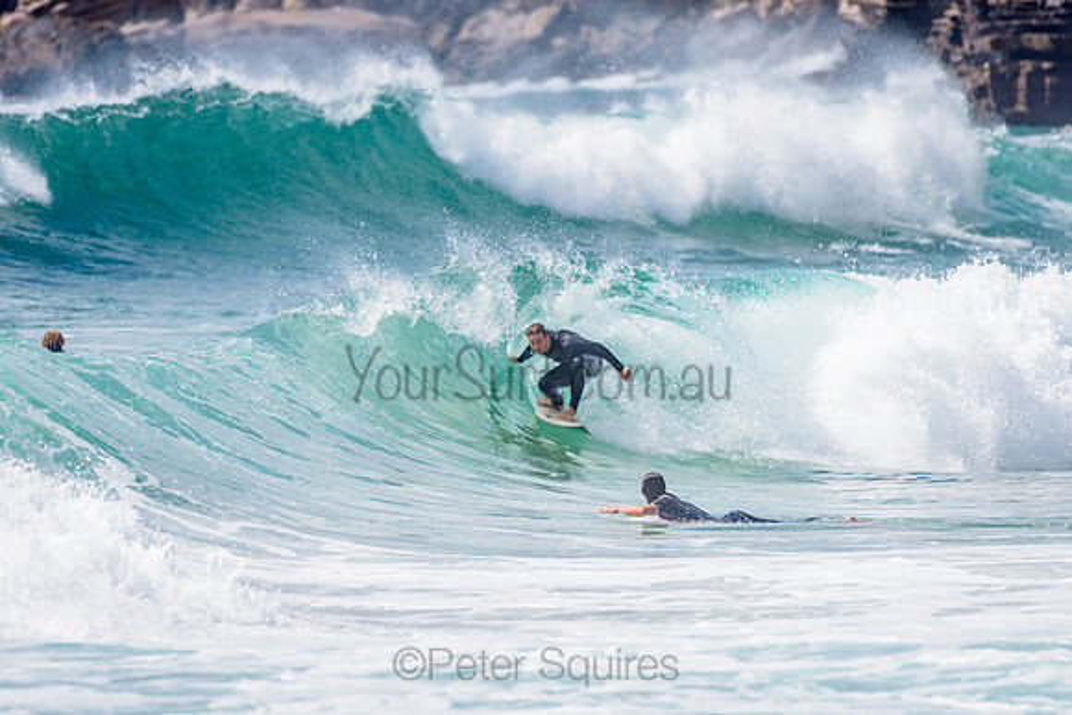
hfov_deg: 3.4
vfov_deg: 2.2
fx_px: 18260
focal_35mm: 613
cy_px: 404
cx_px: 415
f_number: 5.6
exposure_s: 1/2000
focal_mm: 500
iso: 110
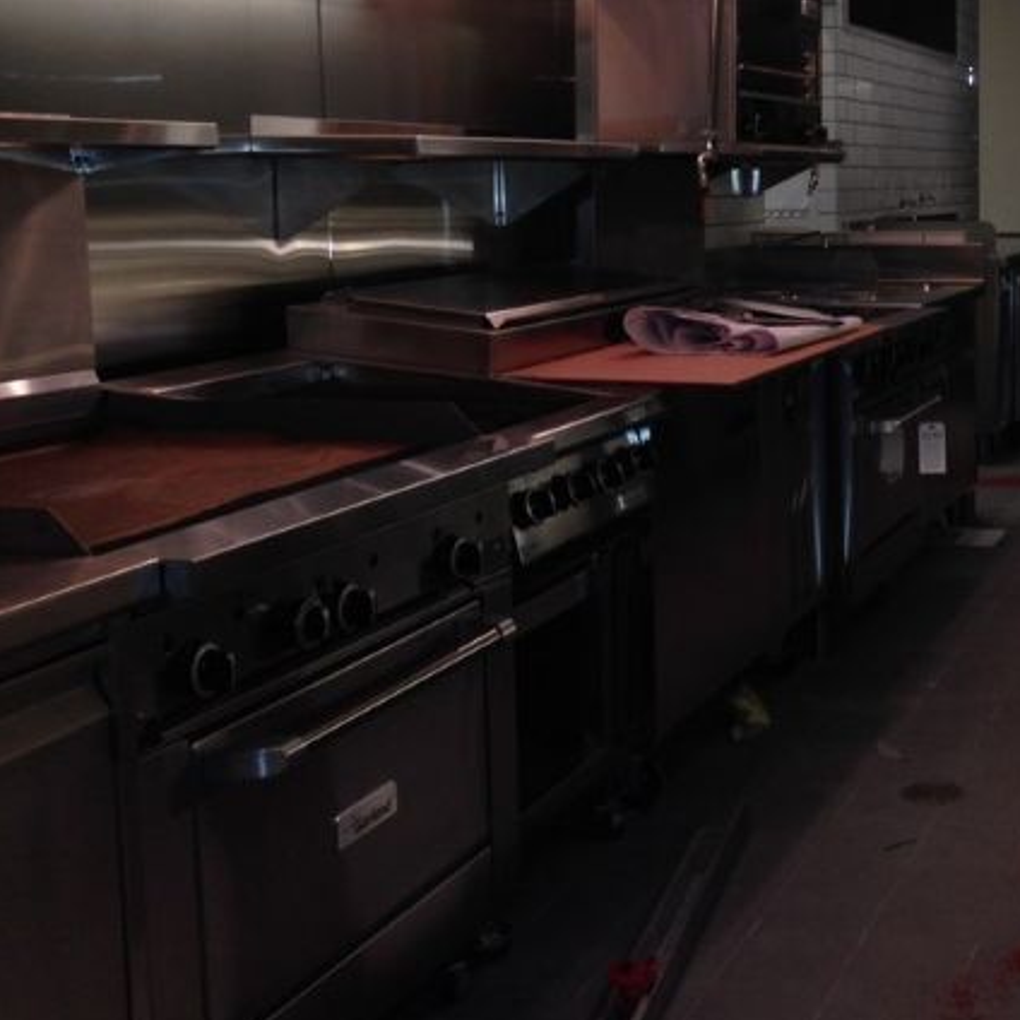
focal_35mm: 55
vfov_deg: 30.8
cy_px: 334
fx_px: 1834
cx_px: 955
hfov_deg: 29.5
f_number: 2.4
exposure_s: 1/20
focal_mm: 4.12
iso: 80
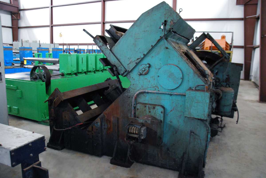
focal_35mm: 27
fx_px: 200
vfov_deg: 48.0
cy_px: 89
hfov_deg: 67.3
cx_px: 133
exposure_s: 1/6
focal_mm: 18
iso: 1600
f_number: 3.5
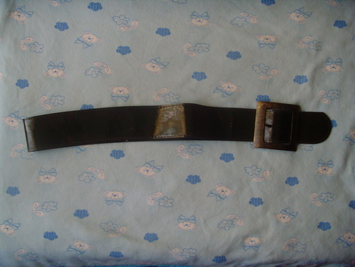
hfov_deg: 47.8
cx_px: 178
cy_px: 134
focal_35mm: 39
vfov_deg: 36.9
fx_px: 400
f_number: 3.5
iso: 200
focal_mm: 6.6
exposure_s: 1/20
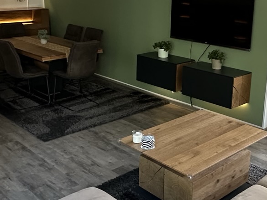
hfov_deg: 38.8
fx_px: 378
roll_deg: -1.5
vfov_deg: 29.5
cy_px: 68
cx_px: 153
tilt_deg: -13.5
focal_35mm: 49
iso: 320
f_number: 2.2
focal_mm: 2.22
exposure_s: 1/97
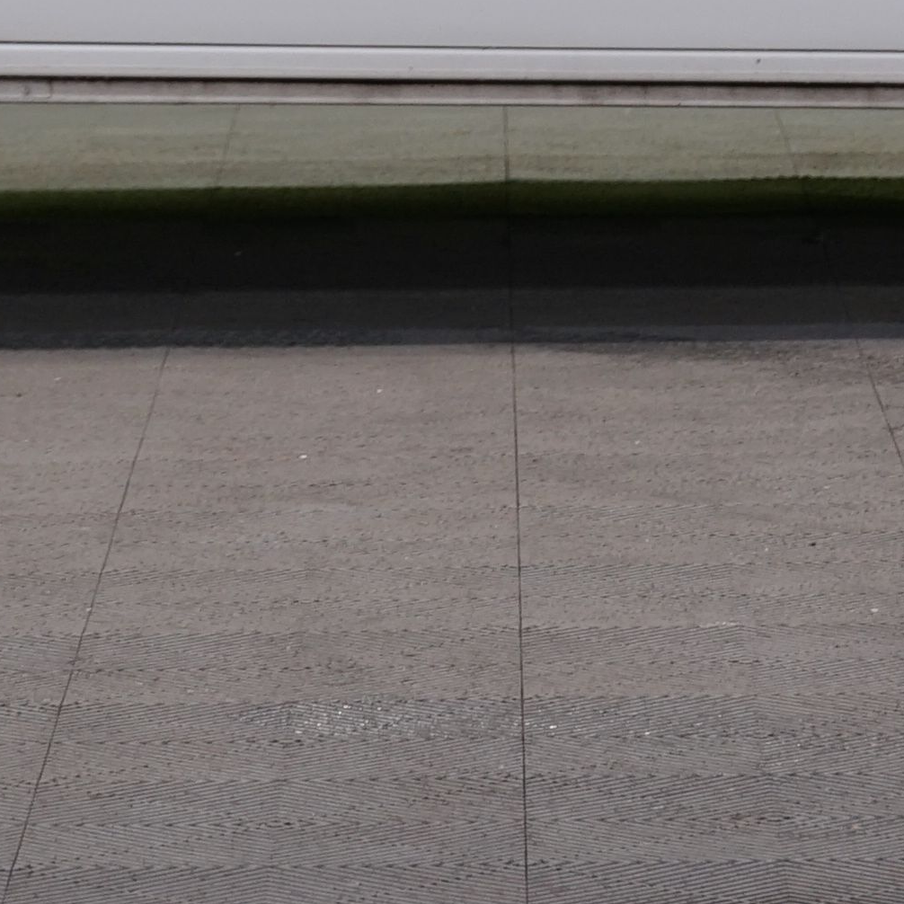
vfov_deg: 6.0
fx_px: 8539
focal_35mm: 289
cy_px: -465
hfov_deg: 6.1
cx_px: 471
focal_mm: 57
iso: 320
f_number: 5
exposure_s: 1/30
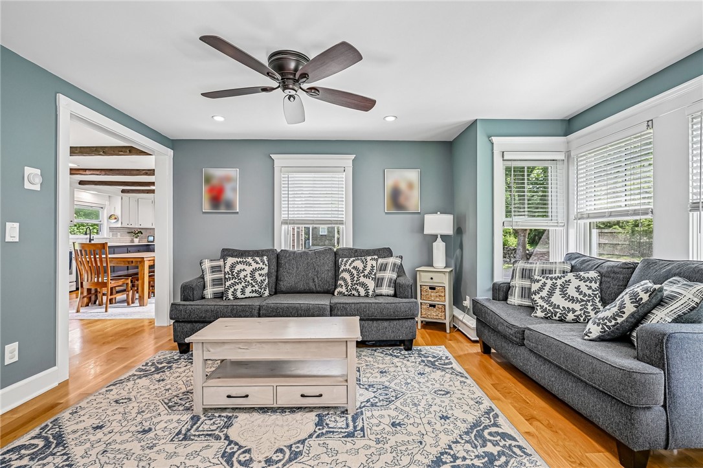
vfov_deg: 73.7
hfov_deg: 96.8
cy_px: 234
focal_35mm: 16
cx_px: 352
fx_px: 312
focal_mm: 16
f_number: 8
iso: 400
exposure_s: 1/20
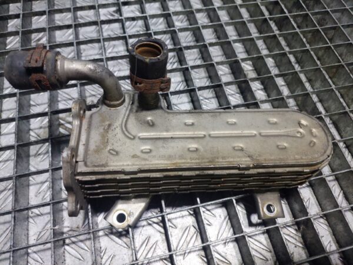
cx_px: 176
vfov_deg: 54.9
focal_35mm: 25
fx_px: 255
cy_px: 132
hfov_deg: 69.4
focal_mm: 5.23
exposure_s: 1/50
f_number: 1.8
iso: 160
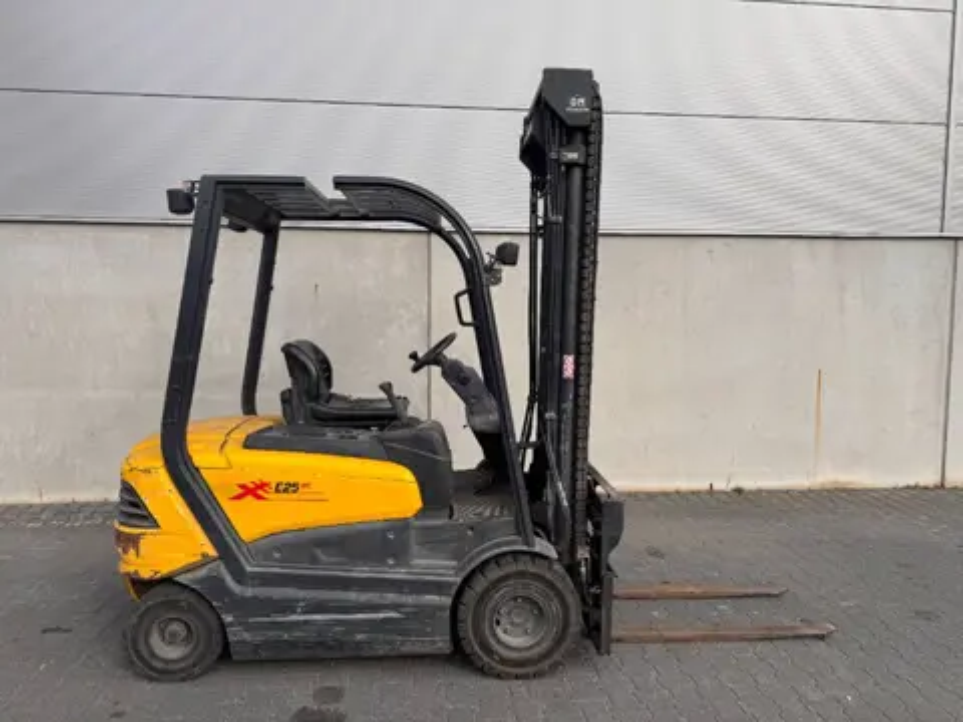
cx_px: 482
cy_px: 361
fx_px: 668
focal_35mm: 24
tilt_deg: -4.4
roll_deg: -0.2
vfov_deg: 56.8
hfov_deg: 71.6
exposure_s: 1/4310
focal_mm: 6.76
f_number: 1.78
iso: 80
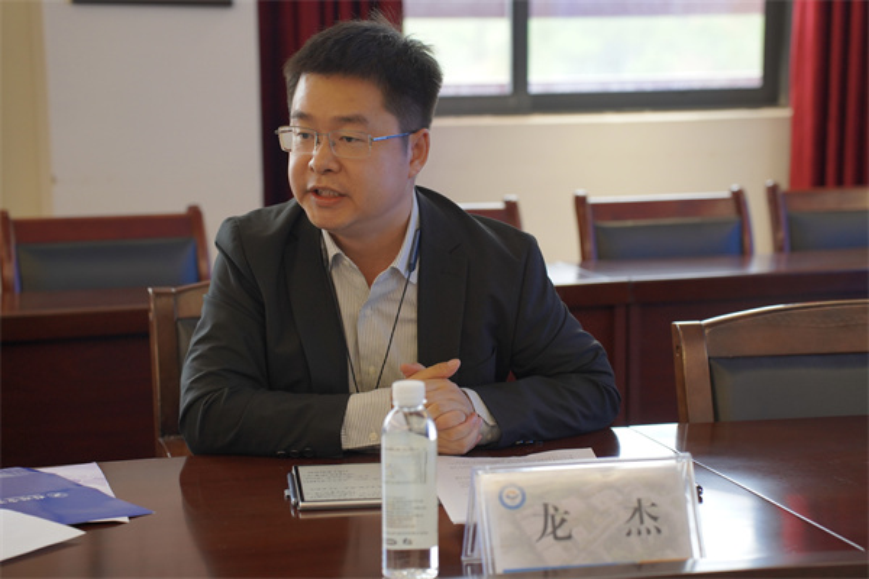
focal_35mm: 72
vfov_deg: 18.9
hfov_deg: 28.1
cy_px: 290
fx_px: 1738
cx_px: 434
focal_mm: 72
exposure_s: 1/125
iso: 1000
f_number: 3.5
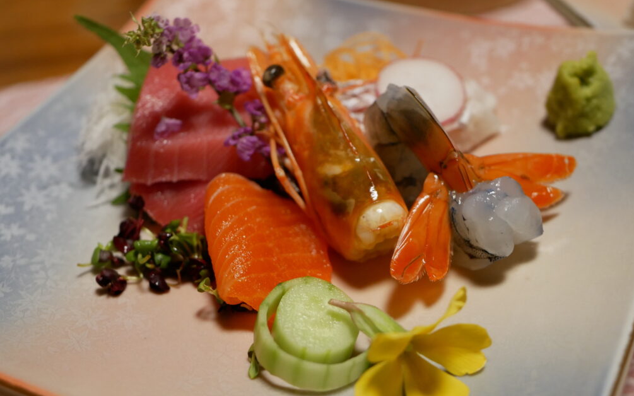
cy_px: 189
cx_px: 313
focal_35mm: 54
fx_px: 933
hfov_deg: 37.5
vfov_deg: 24.0
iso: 1000
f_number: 3.5
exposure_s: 1/60
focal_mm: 25
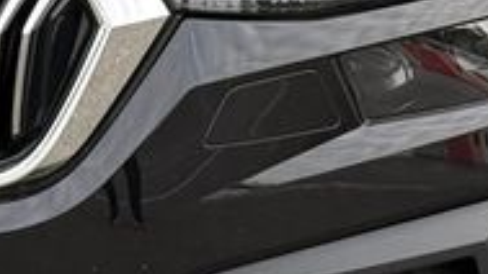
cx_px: 279
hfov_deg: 7.6
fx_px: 3659
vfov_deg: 4.3
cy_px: -49
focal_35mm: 283
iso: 100
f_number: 1.78
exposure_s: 1/420
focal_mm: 6.76
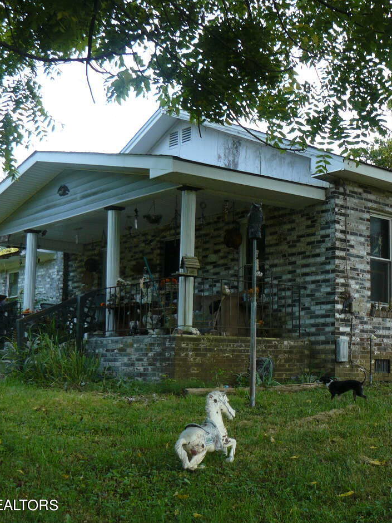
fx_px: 740
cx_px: 303
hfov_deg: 29.1
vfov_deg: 38.9
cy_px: 262
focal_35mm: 49
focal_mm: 6
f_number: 3.2
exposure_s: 1/125
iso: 100
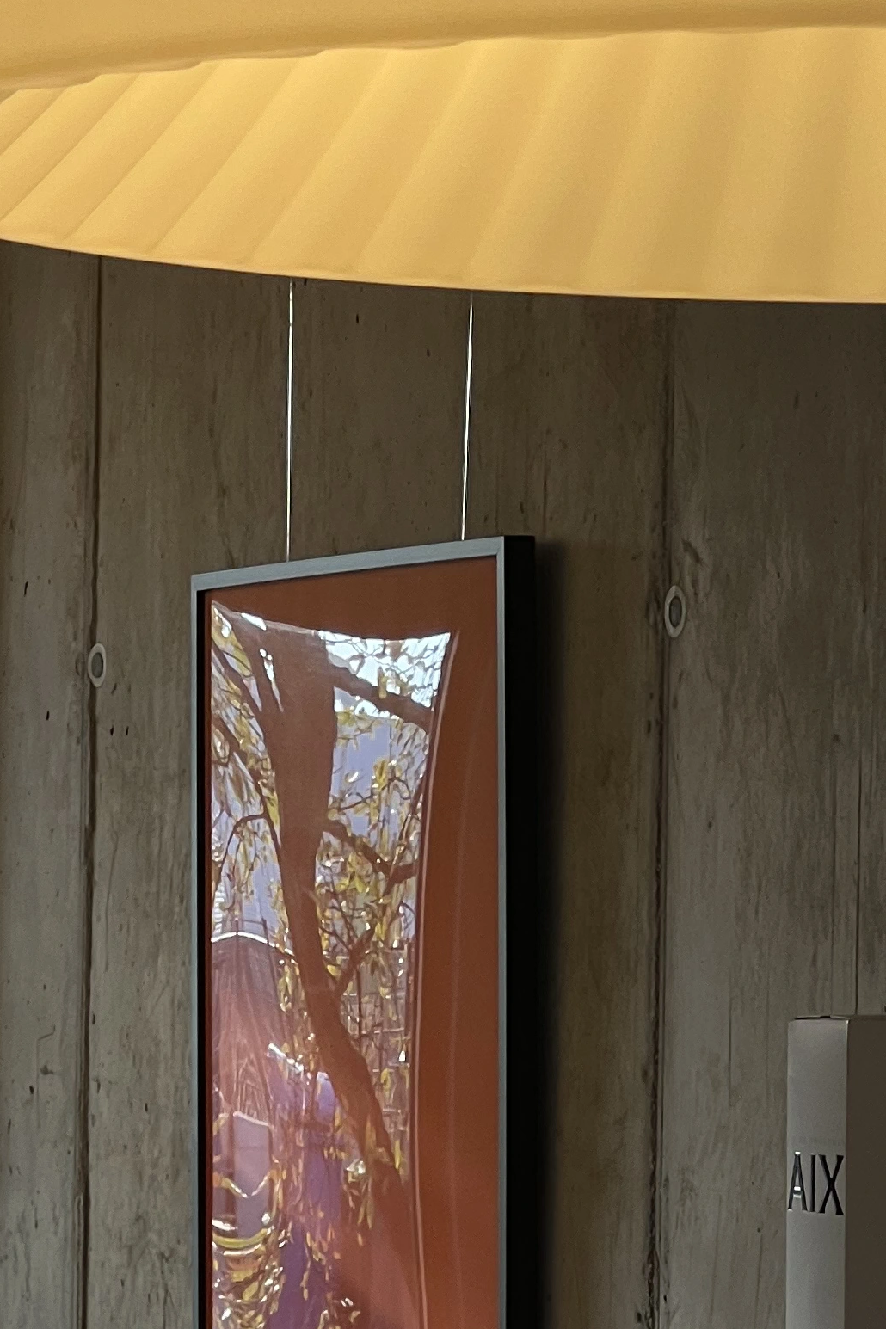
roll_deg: -0.5
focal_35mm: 209
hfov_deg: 6.6
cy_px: 1237
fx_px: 7715
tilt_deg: -0.1
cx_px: 253
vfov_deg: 9.8
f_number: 2.8
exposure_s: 1/100
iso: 32
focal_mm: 9
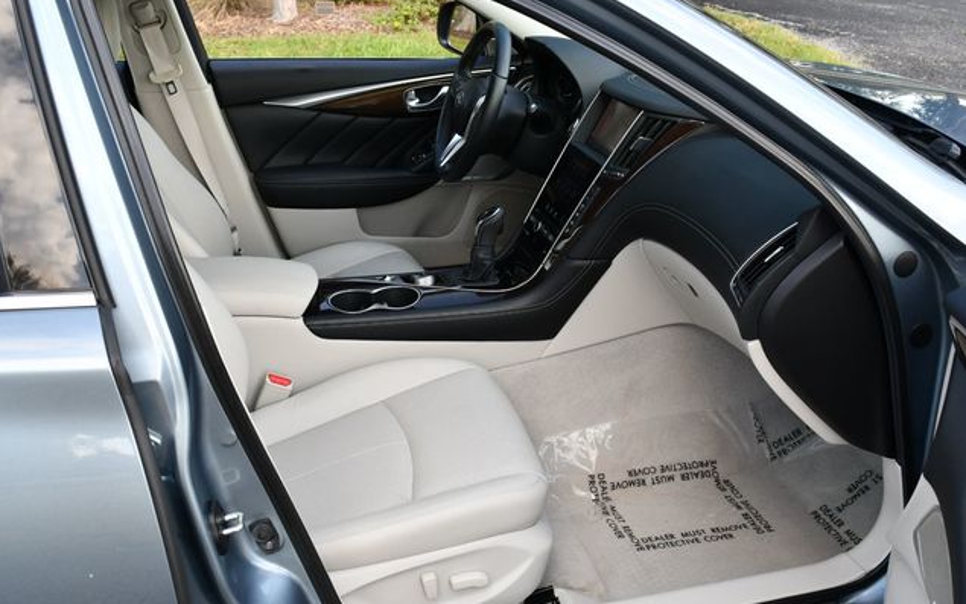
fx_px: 974
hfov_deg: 52.7
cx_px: 485
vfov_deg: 34.4
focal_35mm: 37
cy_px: 321
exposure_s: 1/250
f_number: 5.6
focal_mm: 18
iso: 360
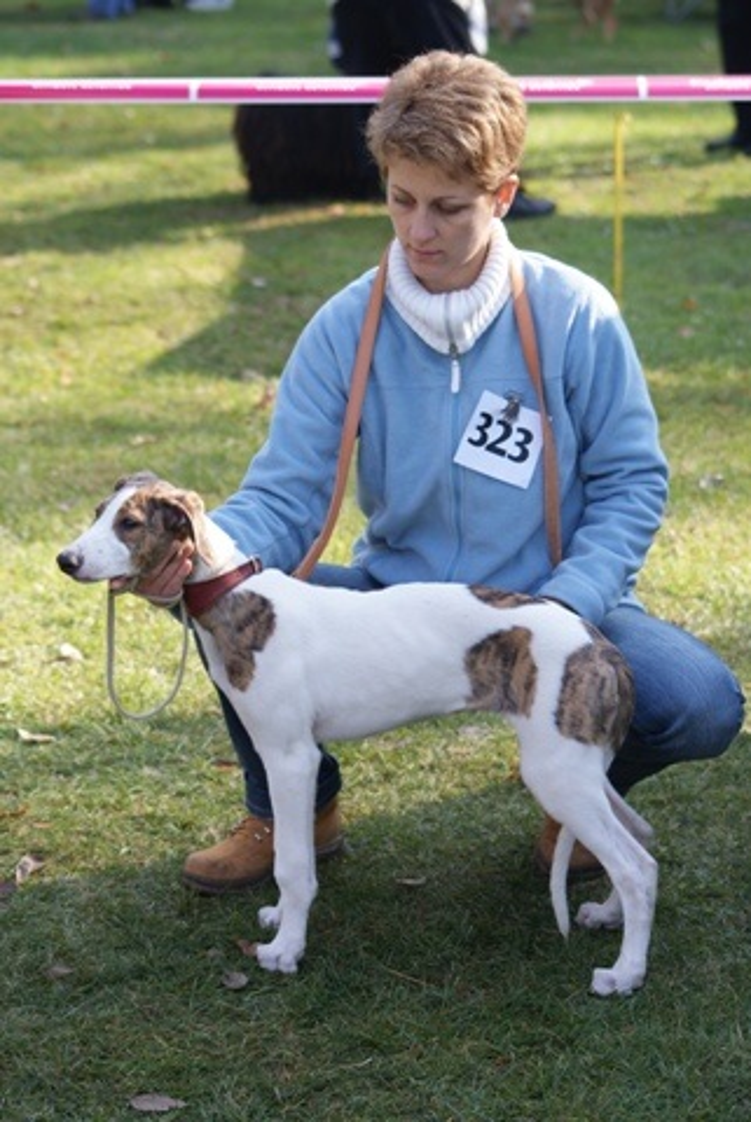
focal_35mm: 105
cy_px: 561
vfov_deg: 19.4
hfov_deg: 13.1
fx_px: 3278
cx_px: 376
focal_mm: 70
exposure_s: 1/200
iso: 100
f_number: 5
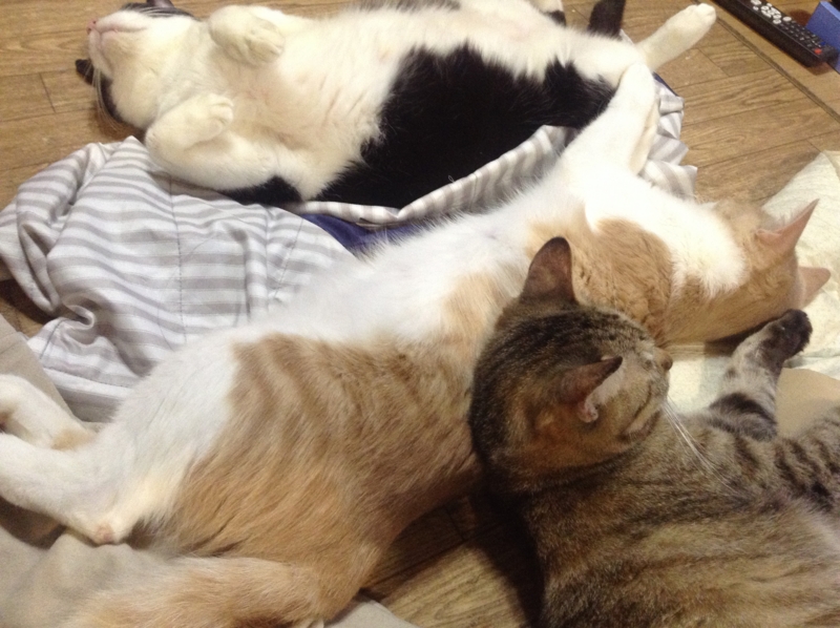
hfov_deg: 55.4
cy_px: 314
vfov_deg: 42.9
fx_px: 800
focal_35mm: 33
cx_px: 420
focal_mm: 3.3
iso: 250
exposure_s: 1/17
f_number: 2.4
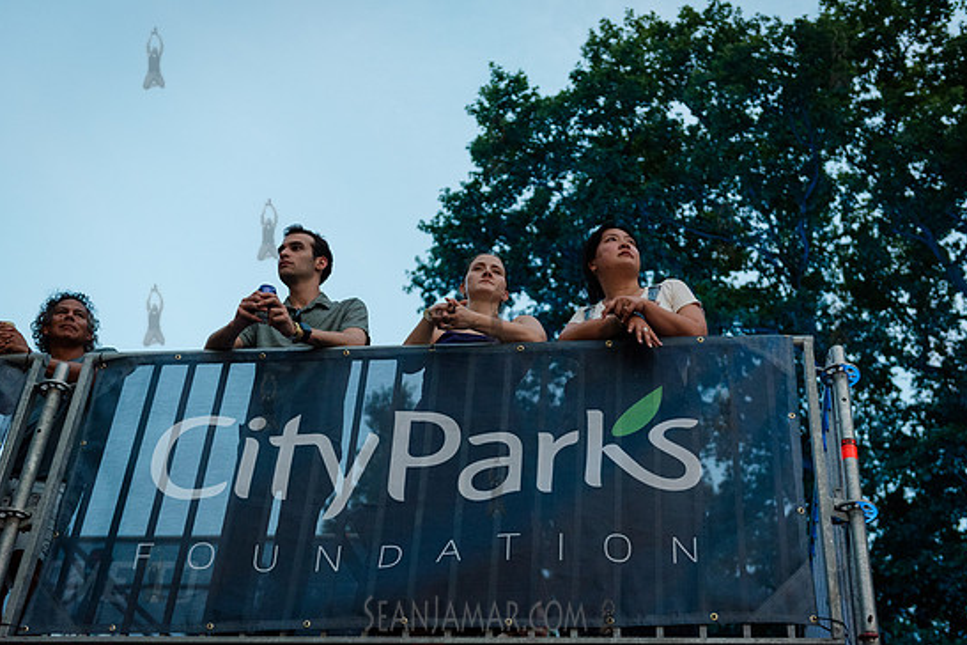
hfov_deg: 38.9
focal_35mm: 51
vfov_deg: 26.5
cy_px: 315
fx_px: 1370
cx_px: 496
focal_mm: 48
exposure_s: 1/125
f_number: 3.2
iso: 4000
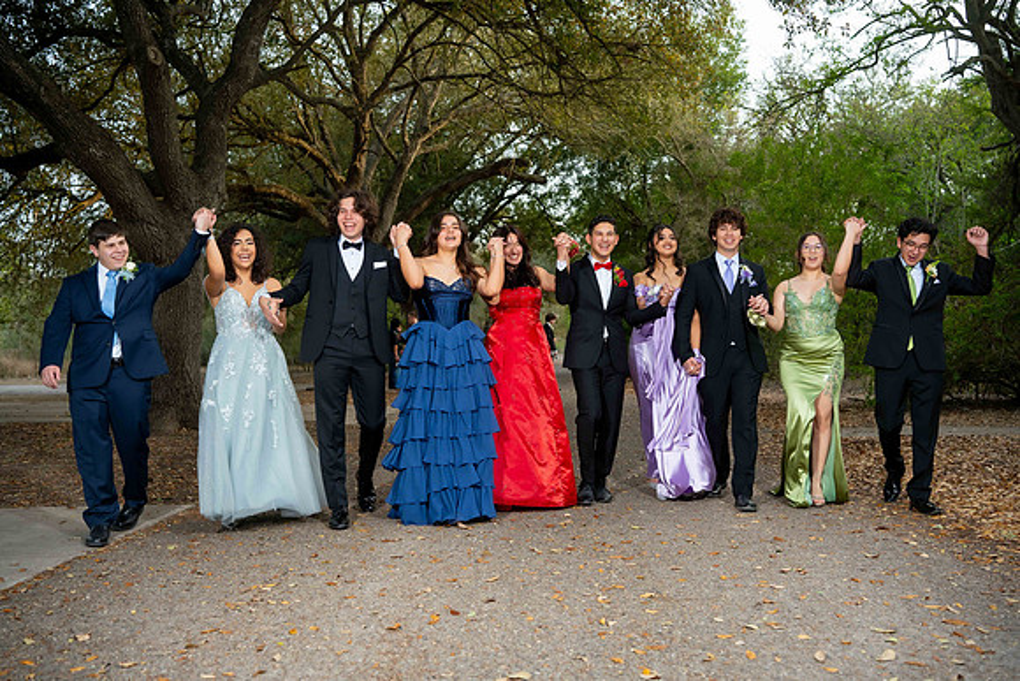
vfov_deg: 37.9
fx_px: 992
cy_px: 340
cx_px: 510
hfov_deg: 54.4
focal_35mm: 35
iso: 250
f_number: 3.2
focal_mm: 35
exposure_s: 1/200
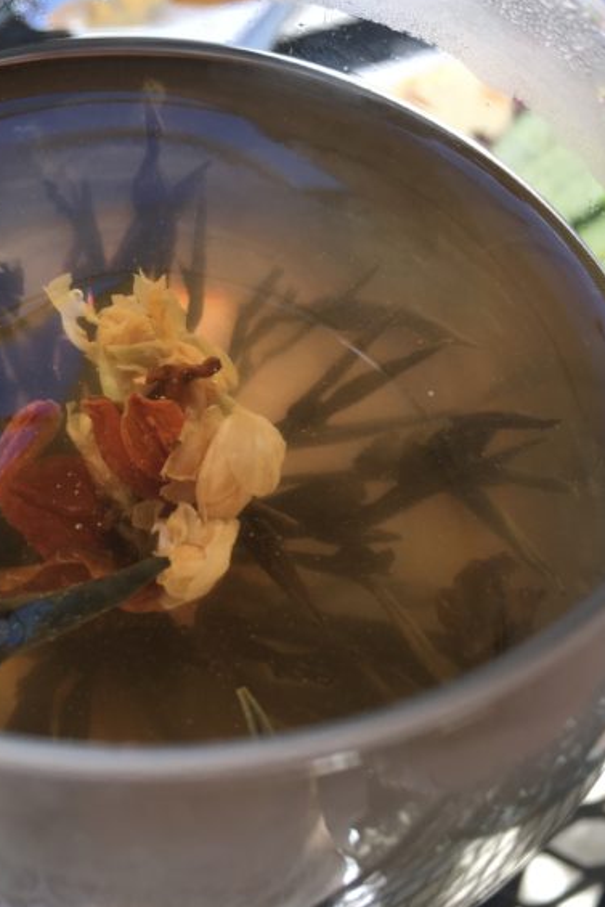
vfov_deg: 47.4
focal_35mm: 41
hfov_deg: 32.1
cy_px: 458
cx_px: 156
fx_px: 1033
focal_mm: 4.15
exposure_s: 1/120
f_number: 2.2
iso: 32
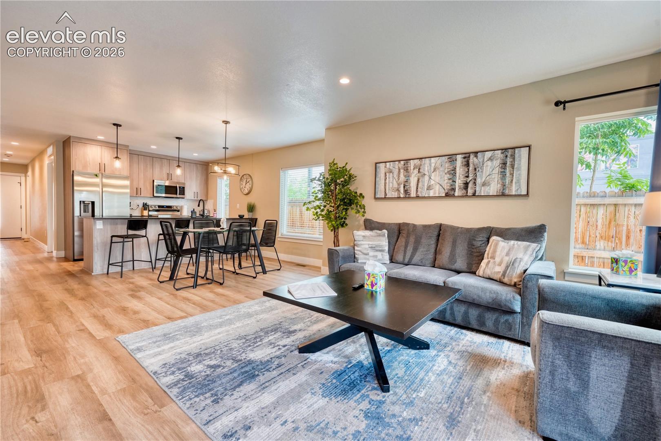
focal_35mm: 15
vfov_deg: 77.3
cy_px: 220
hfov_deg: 100.4
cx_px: 330
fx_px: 275
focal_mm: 15
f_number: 7.1
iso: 1250
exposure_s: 1/50
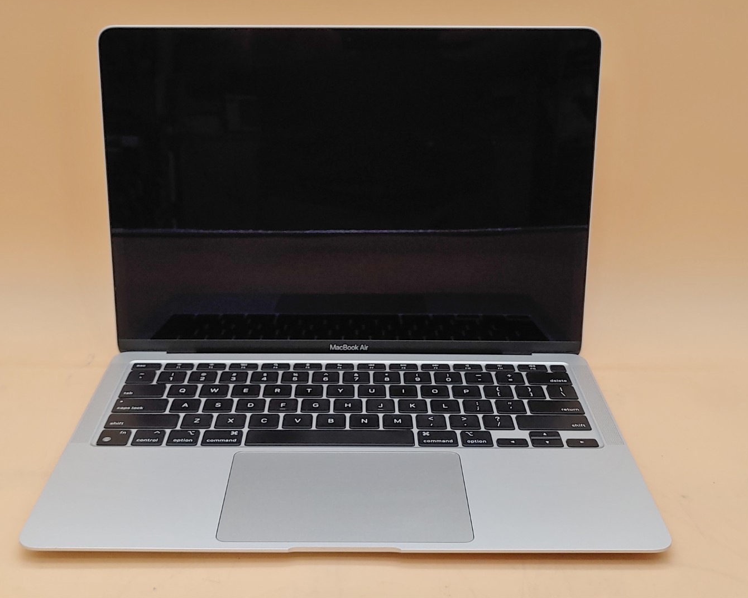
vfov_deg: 34.9
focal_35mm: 43
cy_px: 297
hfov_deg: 42.9
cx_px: 353
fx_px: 952
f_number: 1.8
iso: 50
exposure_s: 1/120
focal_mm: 4.36
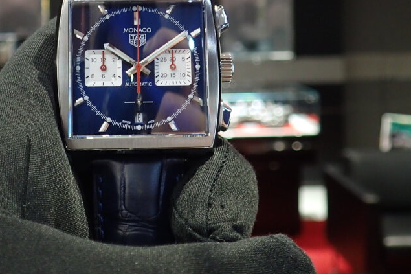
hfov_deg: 33.7
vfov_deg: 22.4
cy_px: 29
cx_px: 142
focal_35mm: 59
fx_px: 673
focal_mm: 5.5
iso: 250
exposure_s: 1/30
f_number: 2.3
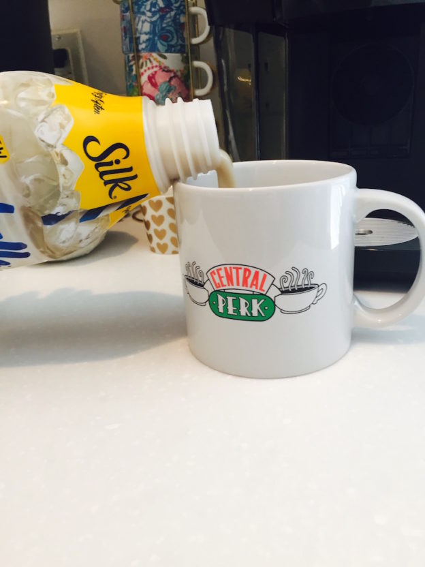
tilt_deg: -19.9
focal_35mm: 29
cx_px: 212
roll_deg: +4.3
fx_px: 475
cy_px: 284
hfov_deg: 48.2
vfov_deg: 61.7
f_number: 2.2
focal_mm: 4.15
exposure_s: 1/30
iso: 64
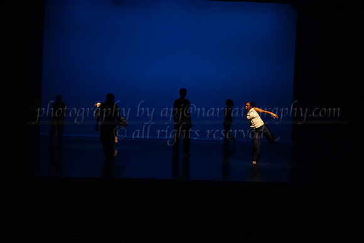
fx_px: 540
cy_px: 126
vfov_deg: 25.3
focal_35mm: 53
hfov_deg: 37.2
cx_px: 209
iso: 4000
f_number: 3.5
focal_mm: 43
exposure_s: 1/320
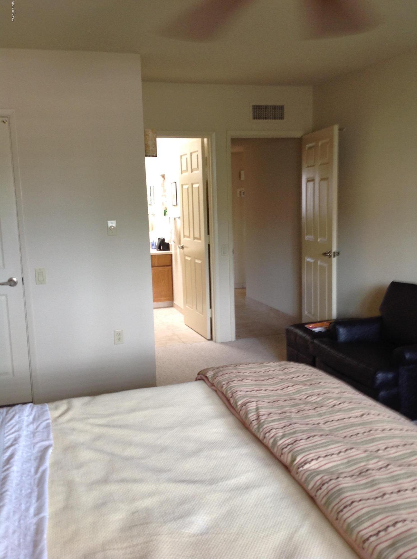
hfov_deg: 40.6
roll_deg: +0.7
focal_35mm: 35
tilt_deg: -5.7
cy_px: 280
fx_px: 564
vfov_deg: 52.7
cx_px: 208
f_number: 2.4
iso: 80
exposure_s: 1/15
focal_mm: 4.28
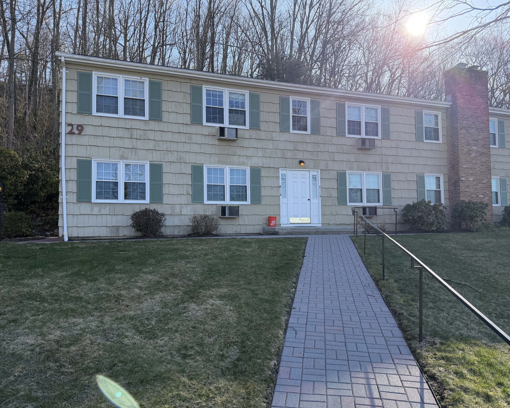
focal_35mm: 26
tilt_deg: +1.6
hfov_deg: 66.0
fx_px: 392
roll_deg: +0.6
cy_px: 210
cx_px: 268
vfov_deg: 54.9
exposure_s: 1/1337
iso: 100
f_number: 1.78
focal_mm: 6.76
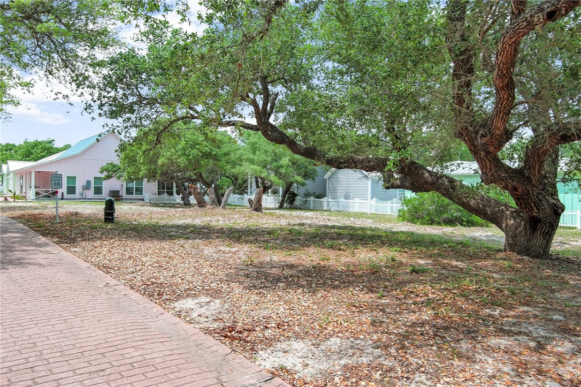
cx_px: 290
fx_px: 468
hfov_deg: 63.7
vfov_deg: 44.9
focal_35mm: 29
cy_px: 194
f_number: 2.8
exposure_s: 1/40
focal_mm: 10.57
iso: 100
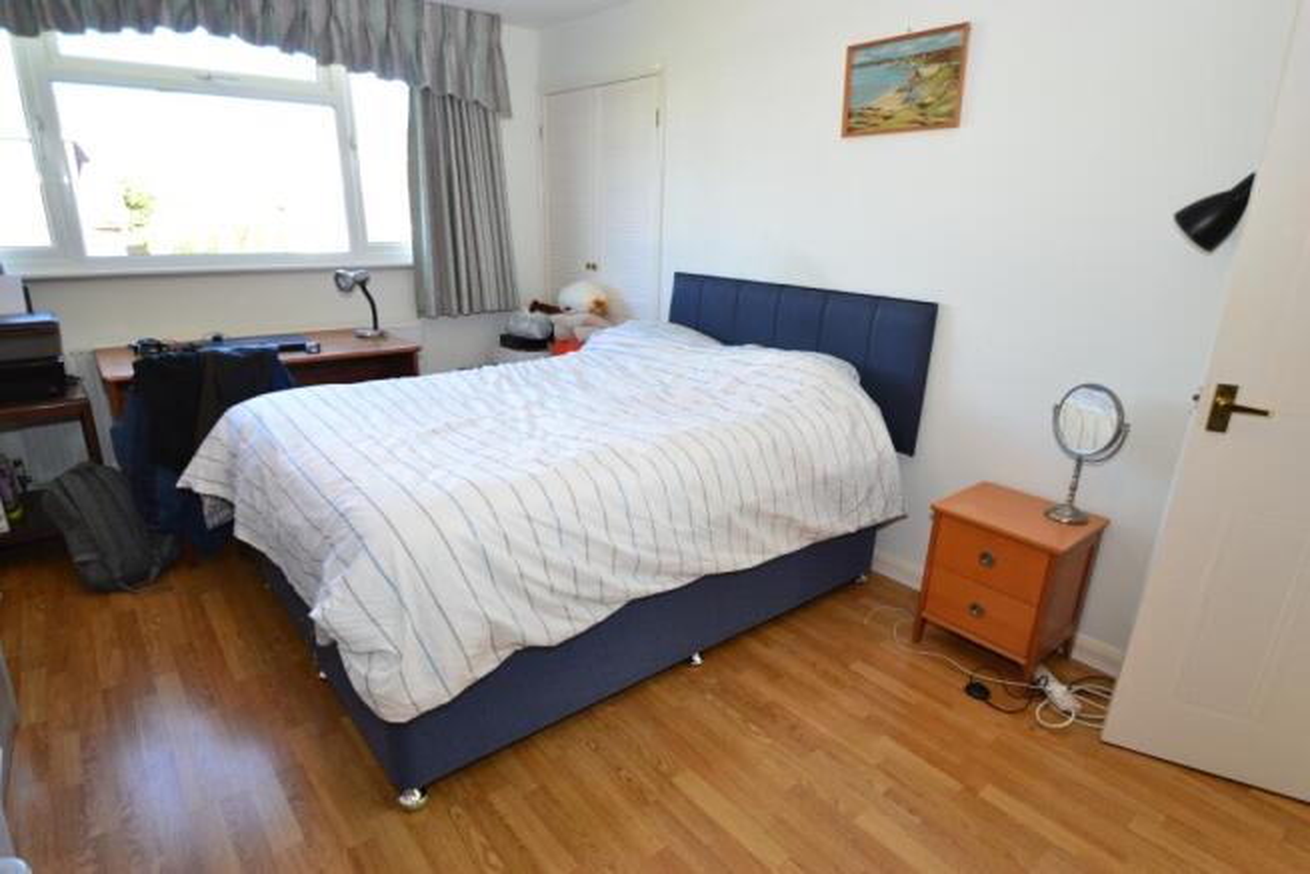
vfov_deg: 67.4
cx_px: 655
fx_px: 655
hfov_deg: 90.0
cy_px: 437
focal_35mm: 18
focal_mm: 12
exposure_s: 1/80
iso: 400
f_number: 4.5
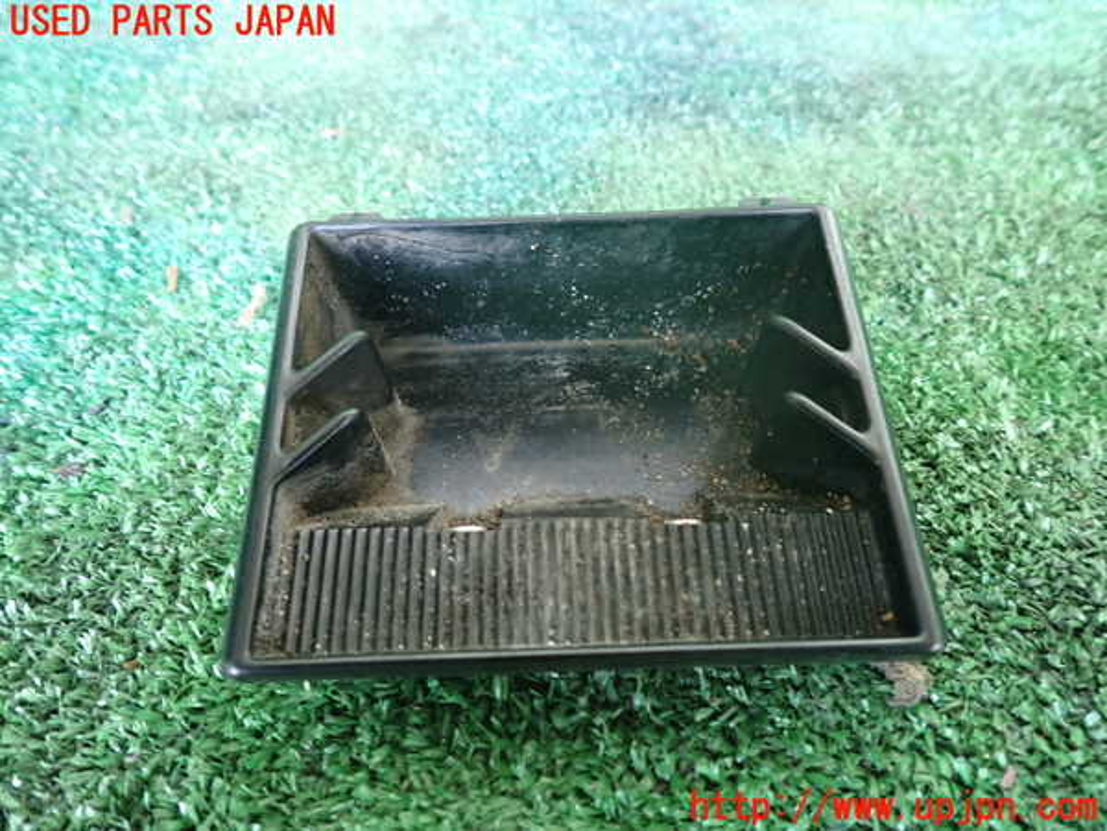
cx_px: 554
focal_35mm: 25
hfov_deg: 69.4
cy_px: 416
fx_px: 799
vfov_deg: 54.9
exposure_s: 1/30
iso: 500
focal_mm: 4.5
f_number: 2
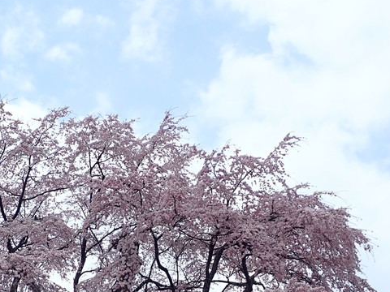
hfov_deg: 27.2
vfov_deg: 20.4
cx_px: 70
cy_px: 288
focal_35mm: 70
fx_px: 789
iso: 100
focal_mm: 5.14
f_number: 9
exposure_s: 1/160
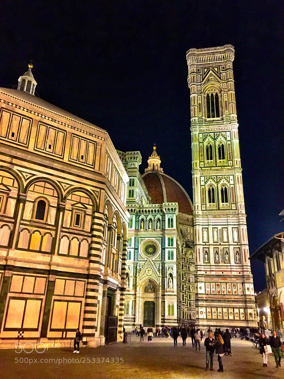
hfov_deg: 48.2
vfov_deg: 61.7
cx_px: 142
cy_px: 190
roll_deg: -2.1
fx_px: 317
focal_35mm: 29
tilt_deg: +23.7
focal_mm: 4.15
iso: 200
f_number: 2.2
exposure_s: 1/8
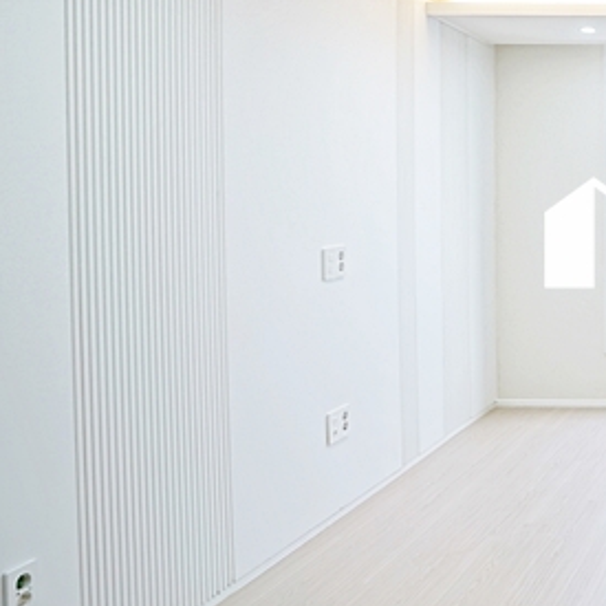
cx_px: 815
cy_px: 226
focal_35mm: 42
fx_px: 832
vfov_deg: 39.7
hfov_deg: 30.3
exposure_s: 1/80
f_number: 5
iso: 250
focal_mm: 17
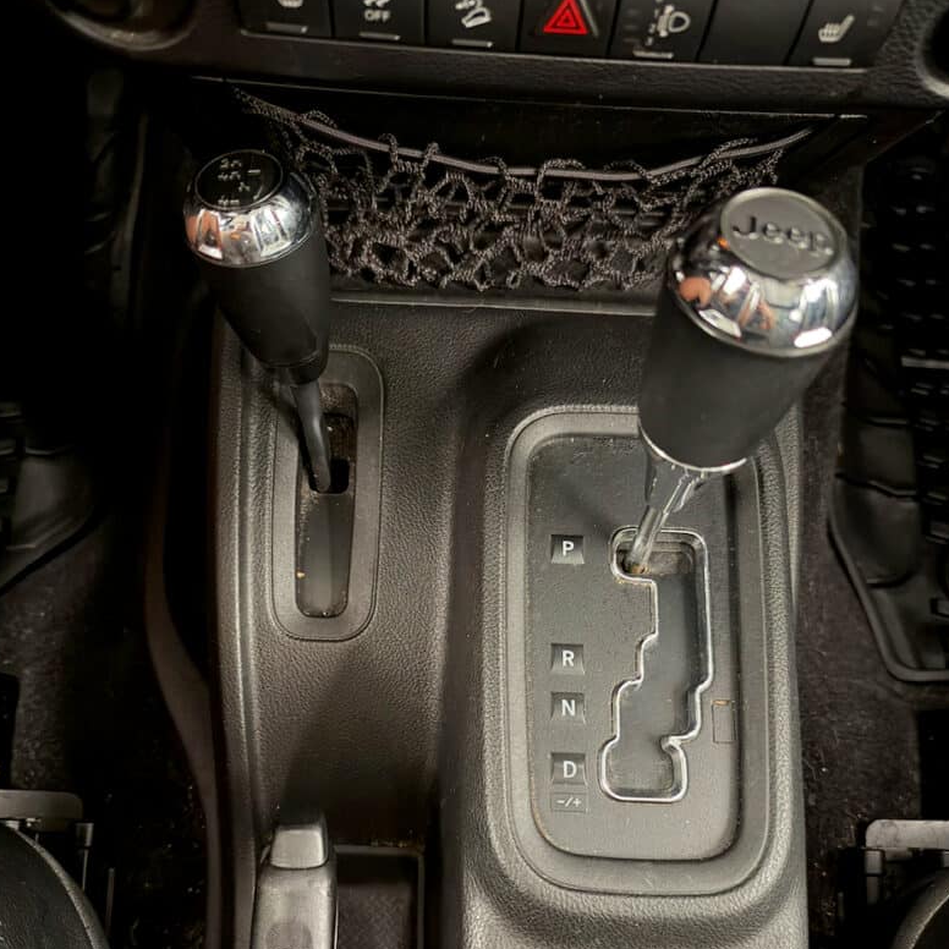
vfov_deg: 54.6
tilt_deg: -75.1
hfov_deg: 55.6
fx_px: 899
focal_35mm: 29
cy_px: 626
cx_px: 473
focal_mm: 6.93
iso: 2500
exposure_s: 1/15
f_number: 1.48
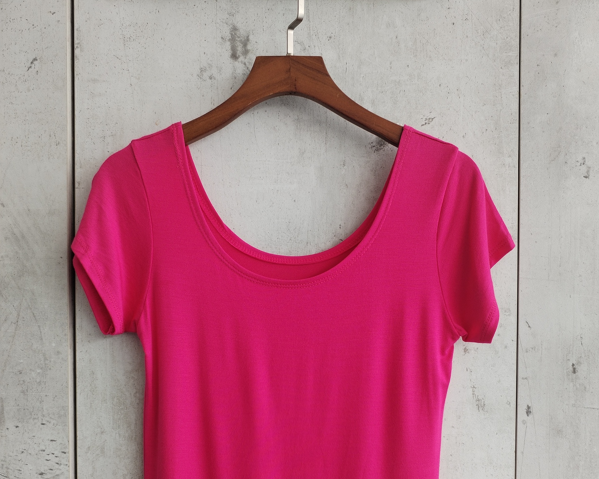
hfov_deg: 47.9
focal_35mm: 38
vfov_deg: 38.5
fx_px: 674
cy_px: 335
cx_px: 300
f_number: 1.8
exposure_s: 1/100
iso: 112
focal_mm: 4.75
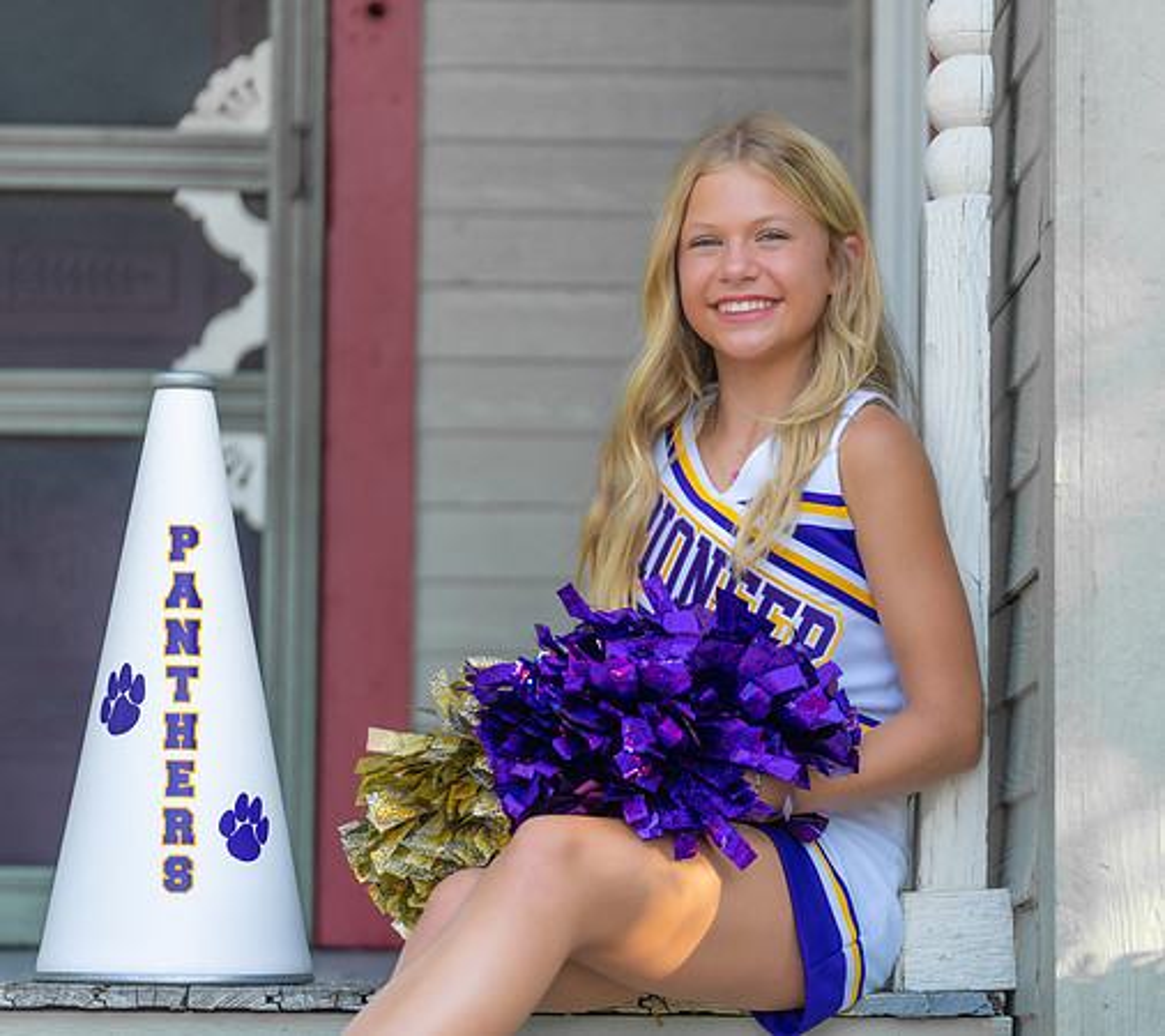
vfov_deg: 10.7
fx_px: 5539
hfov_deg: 12.0
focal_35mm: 154
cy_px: 513
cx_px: 697
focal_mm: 127
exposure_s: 1/320
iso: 125
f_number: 2.8
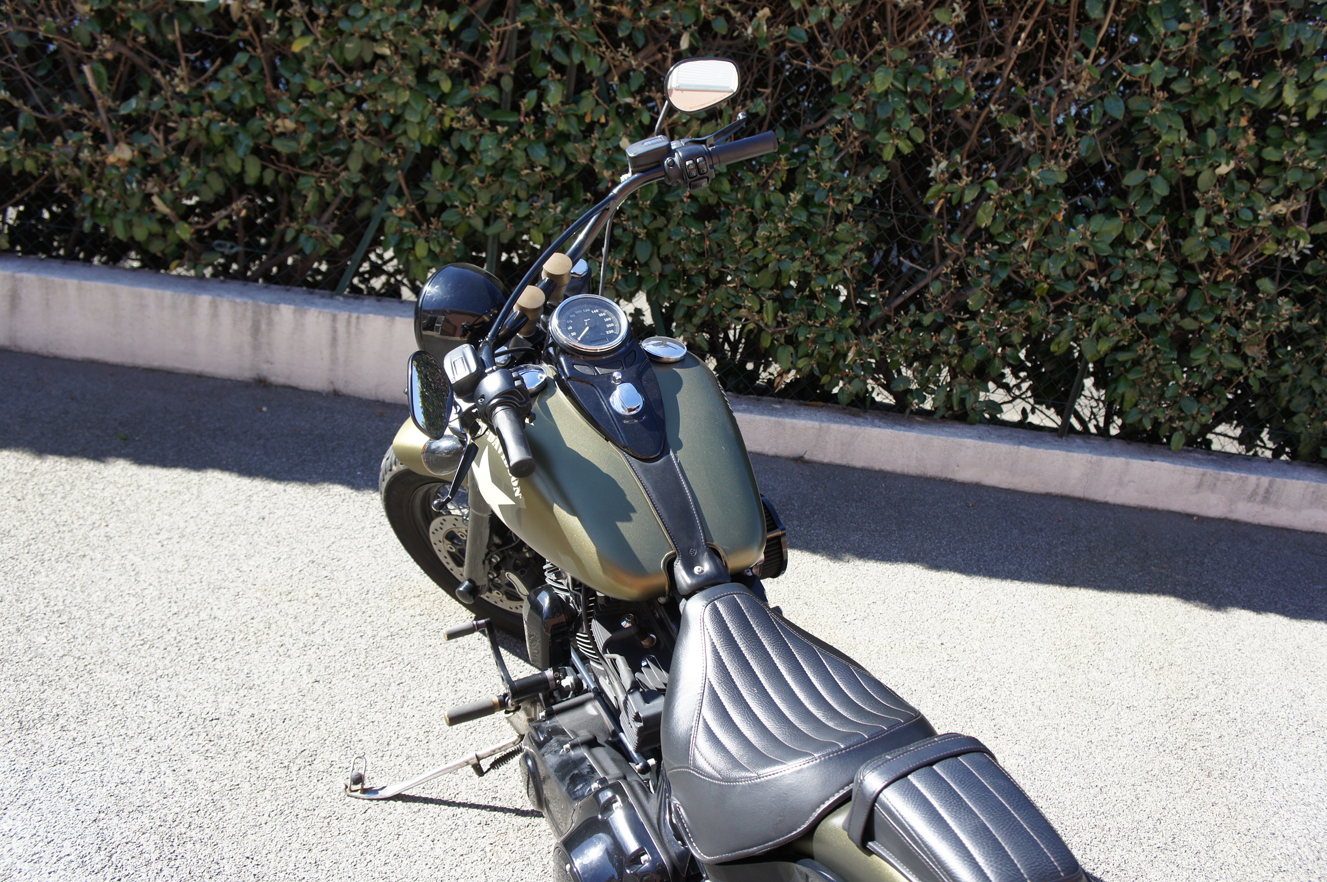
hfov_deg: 55.2
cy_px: 441
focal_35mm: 34
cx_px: 664
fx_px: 1270
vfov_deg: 38.3
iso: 200
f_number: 4.5
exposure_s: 1/320
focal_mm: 23
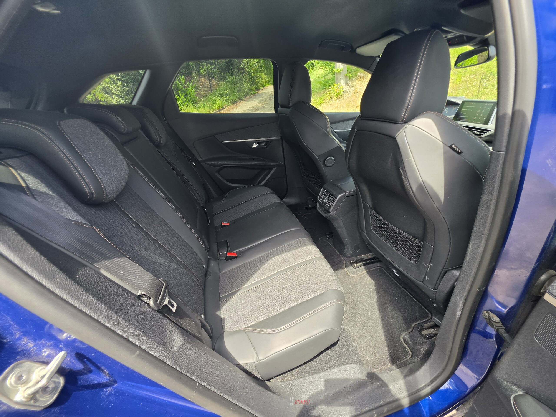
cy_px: 208
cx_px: 278
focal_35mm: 13
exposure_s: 1/100
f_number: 1.9
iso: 20
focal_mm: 2.2
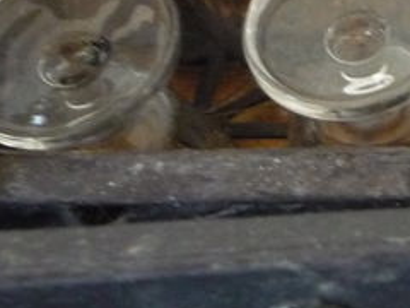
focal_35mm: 125
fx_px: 1481
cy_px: -190
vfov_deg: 11.3
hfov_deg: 14.0
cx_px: 731
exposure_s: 1/25
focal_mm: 5.2
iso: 400
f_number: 3.3
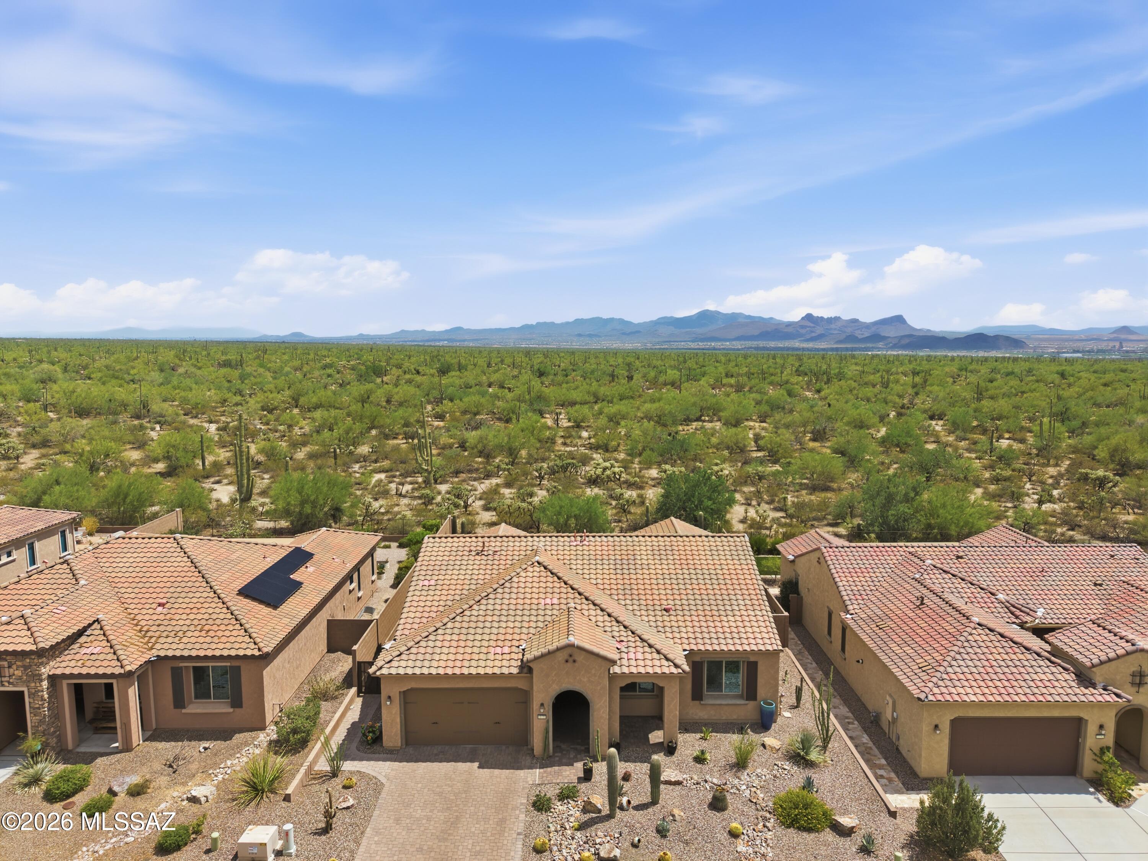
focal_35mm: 24
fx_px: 796
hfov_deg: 71.6
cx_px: 574
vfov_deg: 56.8
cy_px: 430
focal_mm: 8.7
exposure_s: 1/8000
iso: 200
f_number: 1.8
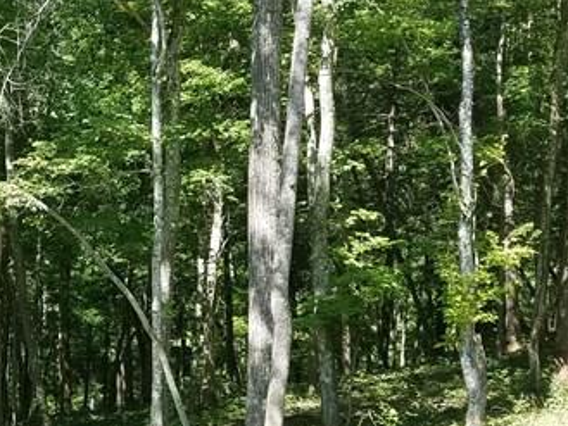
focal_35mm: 81
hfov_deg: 22.2
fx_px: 1330
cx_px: -121
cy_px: 452
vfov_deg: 17.7
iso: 50
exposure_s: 1/403
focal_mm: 4.2
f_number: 1.7
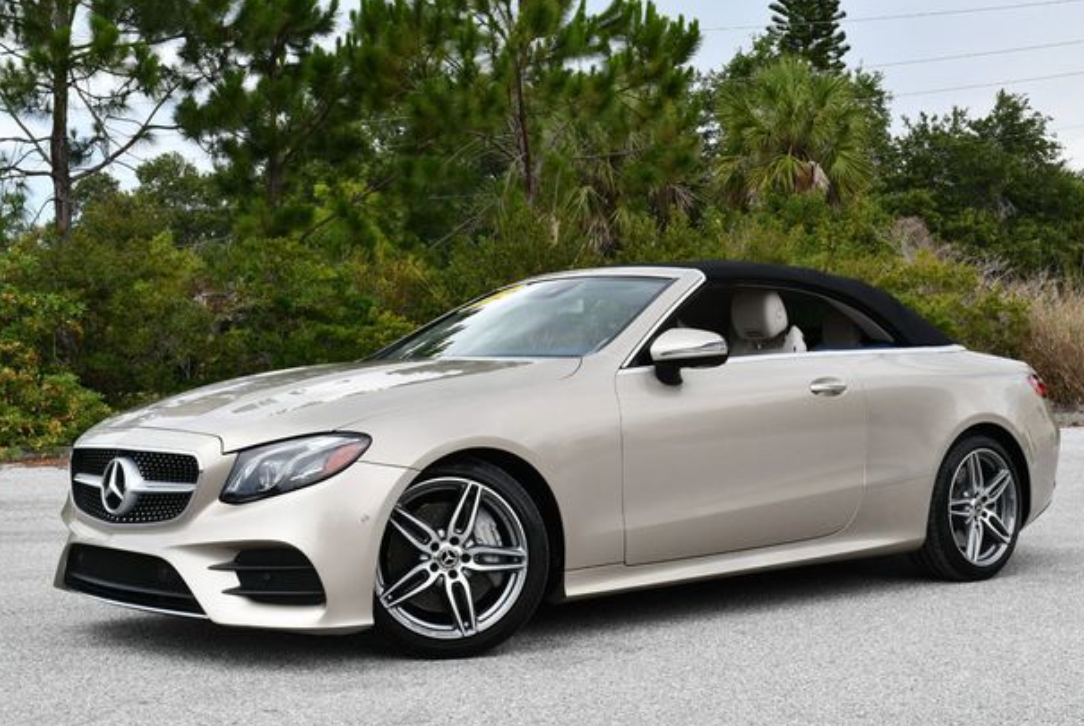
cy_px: 360
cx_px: 557
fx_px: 1658
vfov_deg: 24.7
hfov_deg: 36.2
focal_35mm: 55
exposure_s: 1/250
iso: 140
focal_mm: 26
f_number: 8
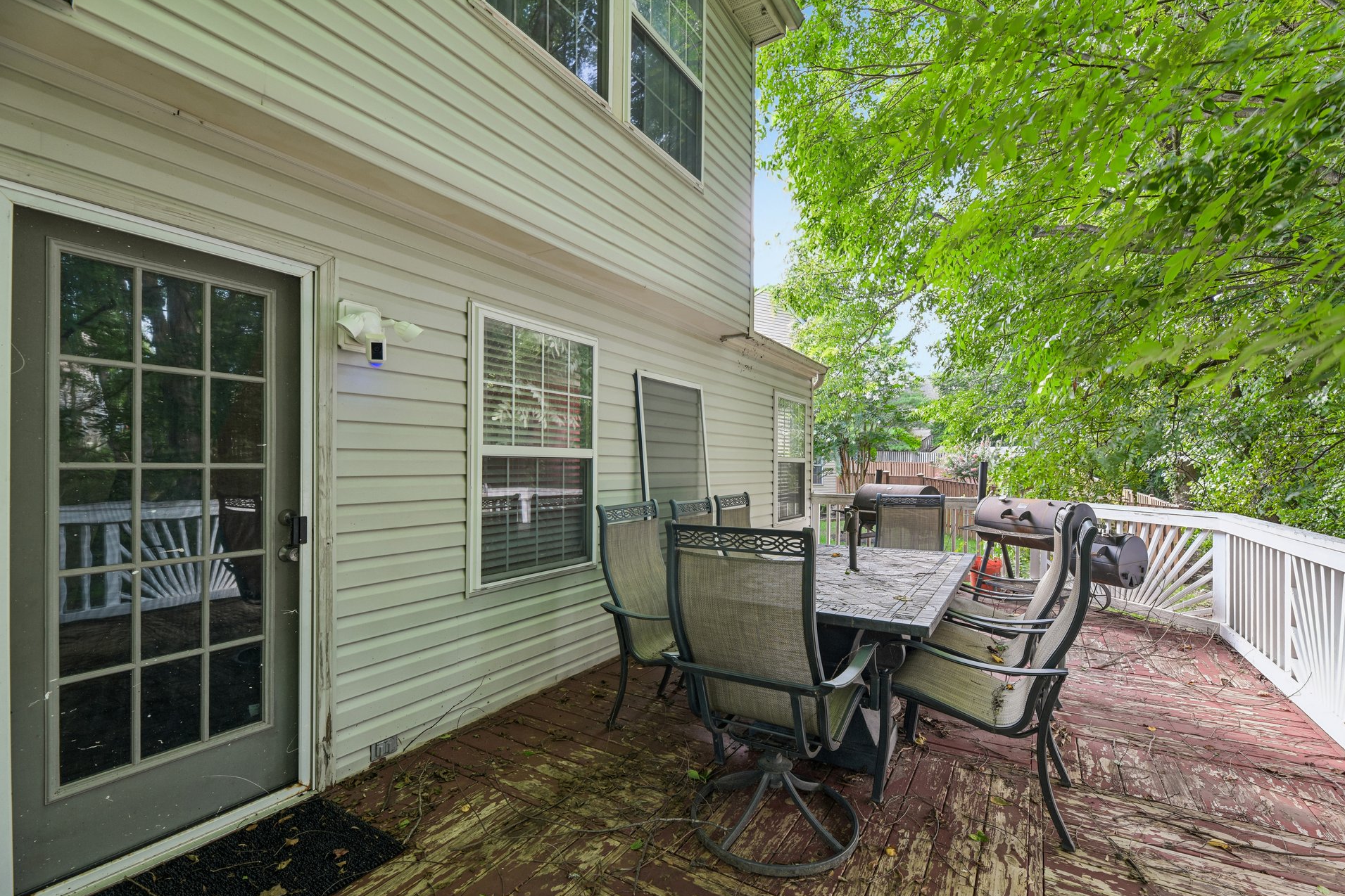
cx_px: 687
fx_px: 560
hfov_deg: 100.4
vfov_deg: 77.3
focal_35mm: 15
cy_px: 467
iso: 100
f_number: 8
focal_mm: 14
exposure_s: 1/6
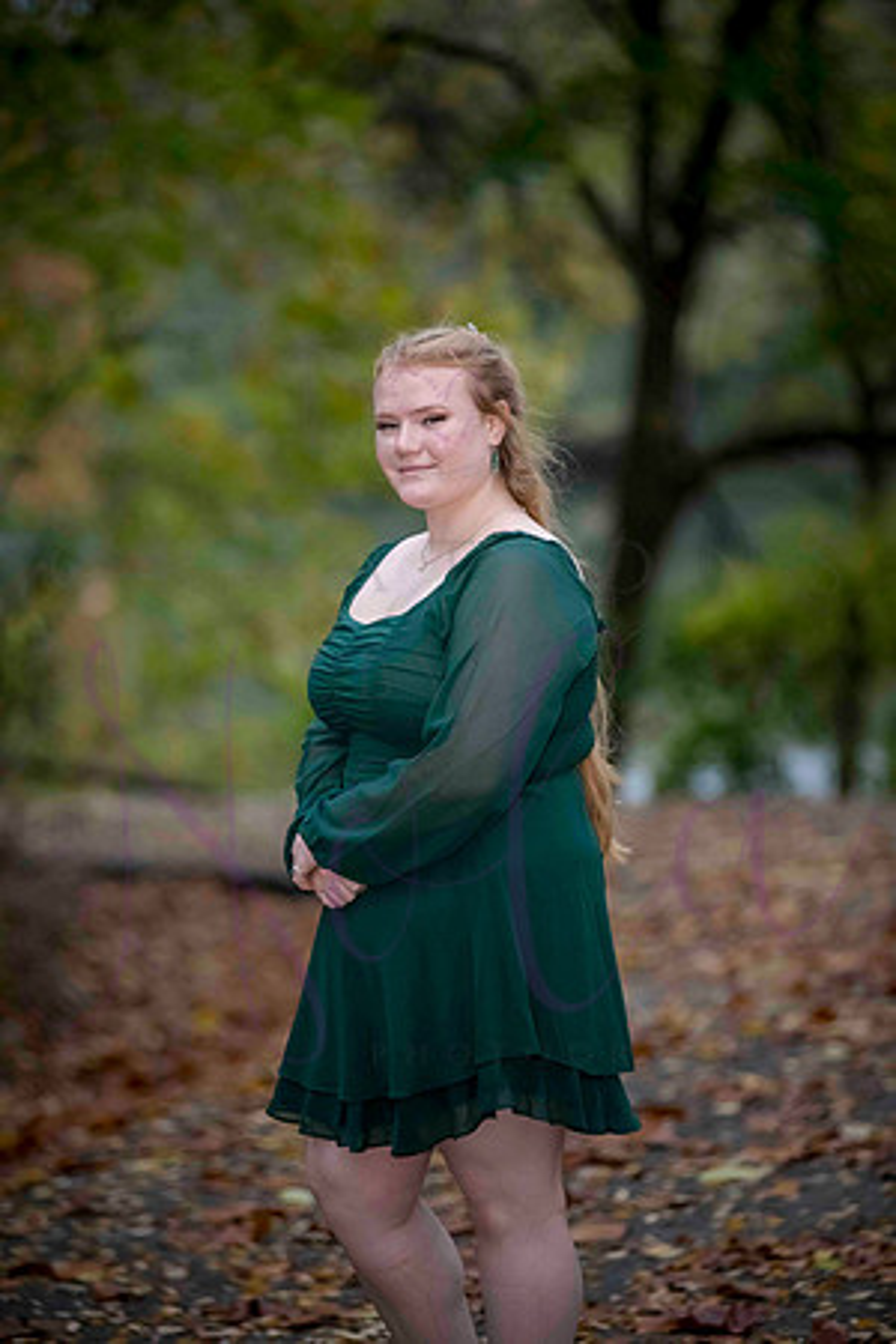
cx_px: 448
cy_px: 672
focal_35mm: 145
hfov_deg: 9.5
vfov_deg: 14.2
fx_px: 5413
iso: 1600
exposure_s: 1/320
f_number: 3.2
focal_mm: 145
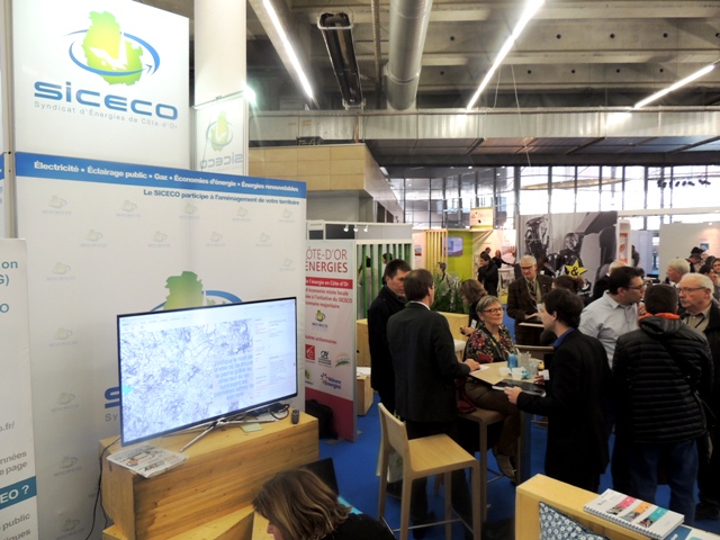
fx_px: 499
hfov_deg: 71.6
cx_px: 360
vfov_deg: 56.8
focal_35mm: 24
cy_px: 270
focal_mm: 4.3
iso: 200
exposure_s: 1/30
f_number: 3
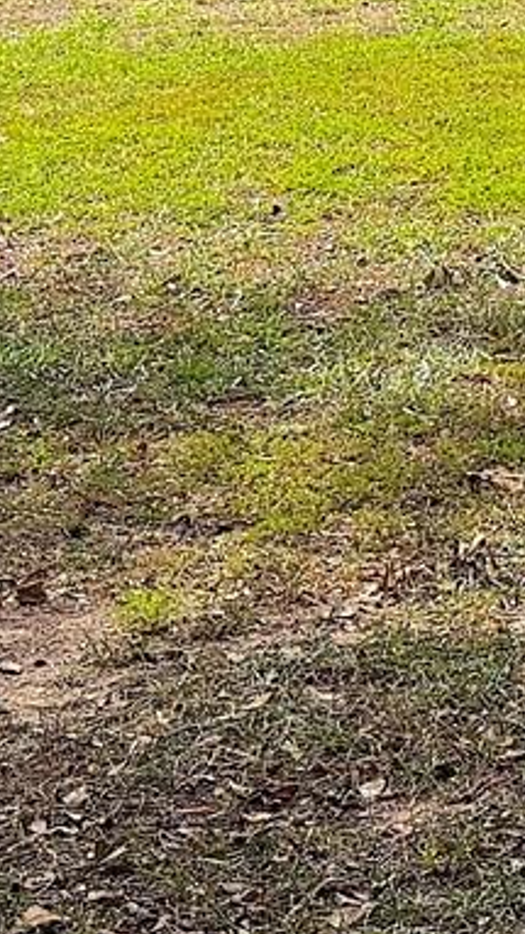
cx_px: 1387
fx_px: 3463
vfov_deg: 14.2
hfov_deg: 7.8
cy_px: -516
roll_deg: +1.4
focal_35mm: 140
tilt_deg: +3.2
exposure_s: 1/1949
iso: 100
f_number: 1.78
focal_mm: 6.76
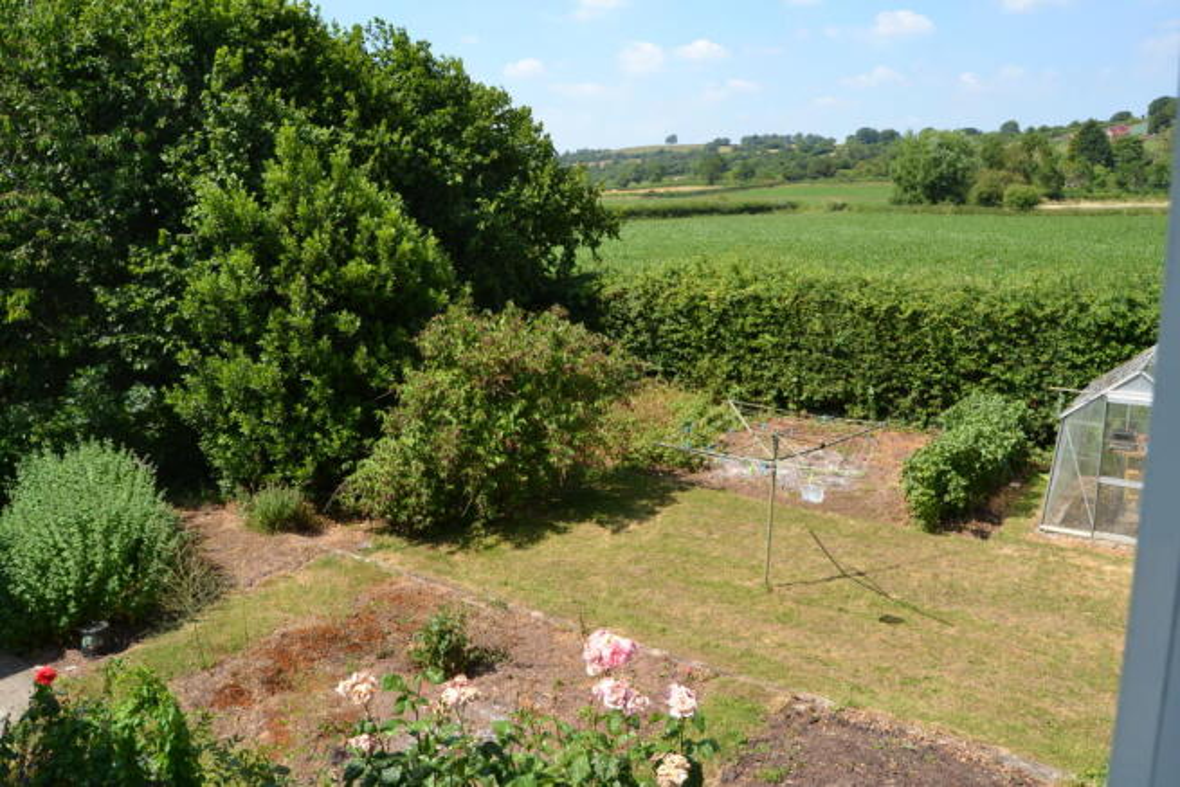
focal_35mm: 27
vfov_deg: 48.0
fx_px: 885
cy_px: 394
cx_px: 590
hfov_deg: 67.4
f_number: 10
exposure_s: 1/400
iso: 400
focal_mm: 18
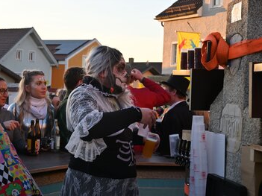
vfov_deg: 21.3
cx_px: 122
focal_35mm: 69
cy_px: 98
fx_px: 522
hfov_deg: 28.2
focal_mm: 63
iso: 1000
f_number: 9
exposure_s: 1/320
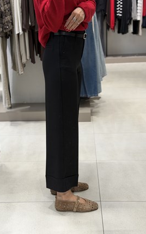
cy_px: 115
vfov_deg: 38.2
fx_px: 337
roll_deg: +2.4
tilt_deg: -34.2
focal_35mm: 53
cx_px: 66
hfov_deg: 24.4
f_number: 1.78
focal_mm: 6.76
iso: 50
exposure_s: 1/100
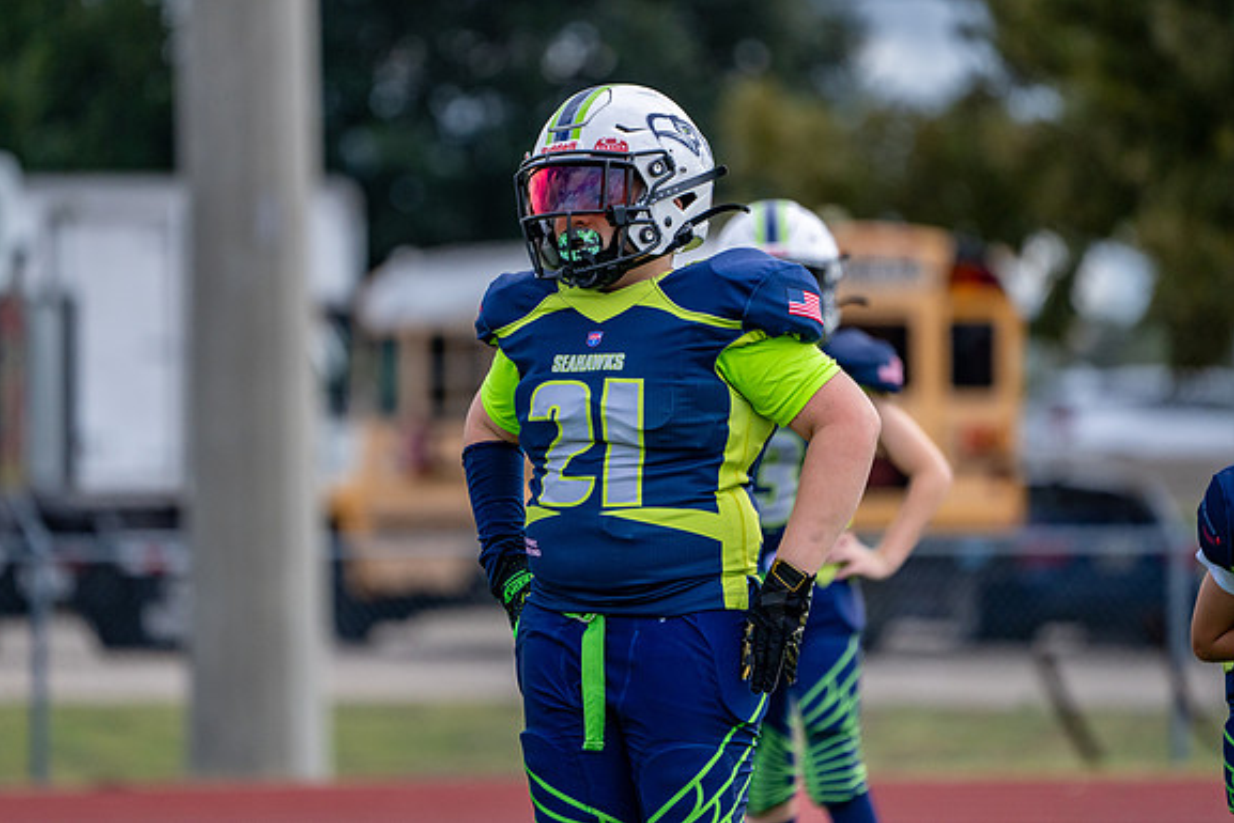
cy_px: 350
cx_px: 600
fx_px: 16114
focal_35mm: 470
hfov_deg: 4.4
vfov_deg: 2.9
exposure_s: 1/3200
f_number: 5.6
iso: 800
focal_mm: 391
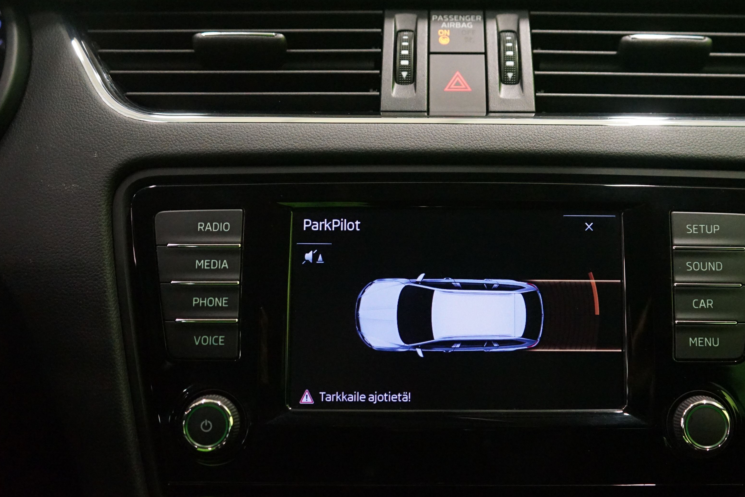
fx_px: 890
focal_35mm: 43
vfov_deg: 31.2
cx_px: 445
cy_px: 217
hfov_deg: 45.2
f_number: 4
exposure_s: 1/30
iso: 6400
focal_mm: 34
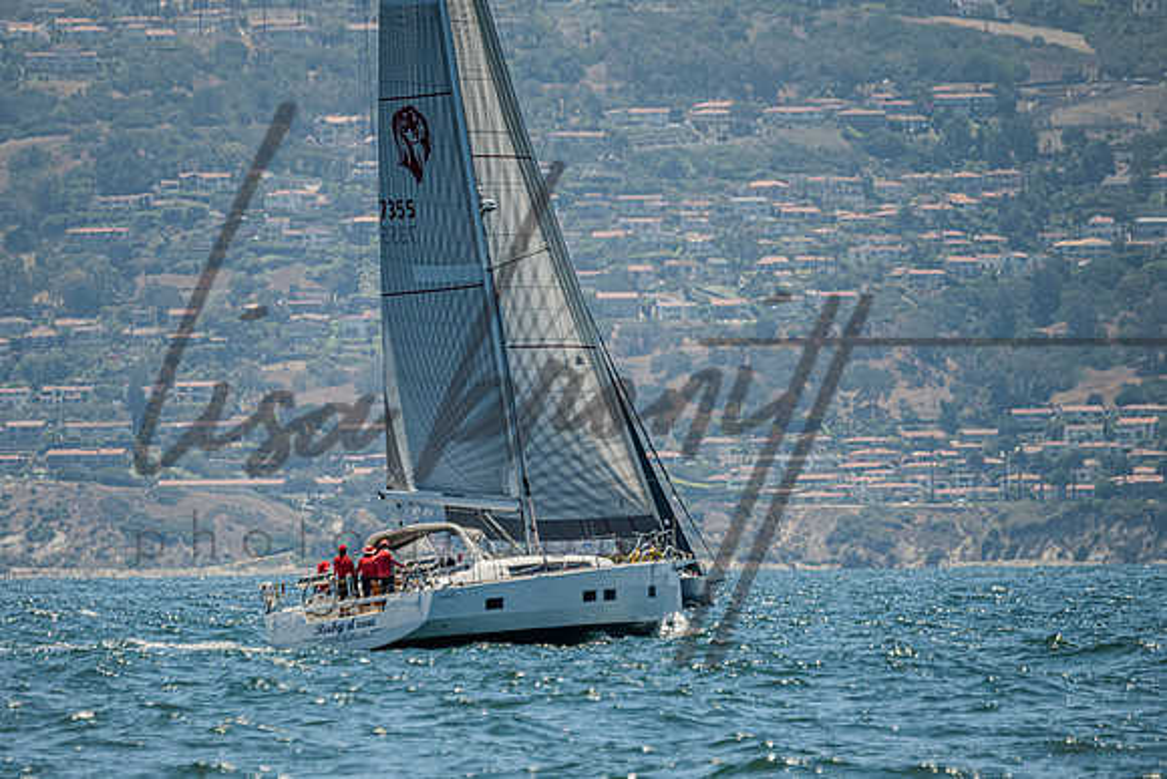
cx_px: 512
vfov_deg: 3.0
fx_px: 14967
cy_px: 500
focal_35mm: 462
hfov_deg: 4.5
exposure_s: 1/1000
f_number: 5.6
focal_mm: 340
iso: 320
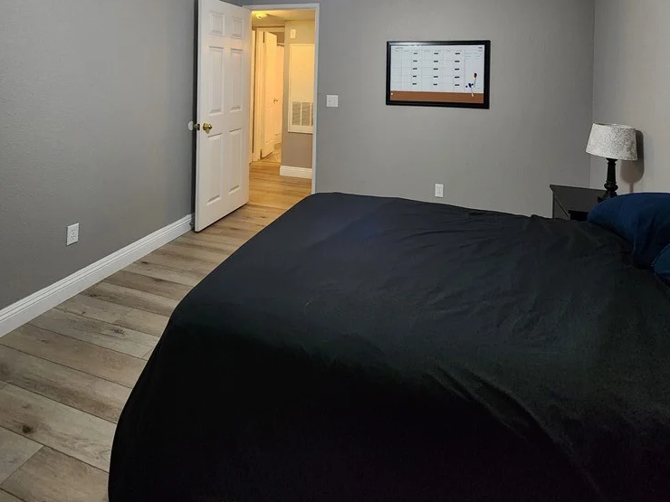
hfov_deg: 87.8
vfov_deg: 63.0
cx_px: 335
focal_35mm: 18
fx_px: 348
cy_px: 75
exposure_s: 1/60
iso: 320
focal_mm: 2.2
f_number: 2.2
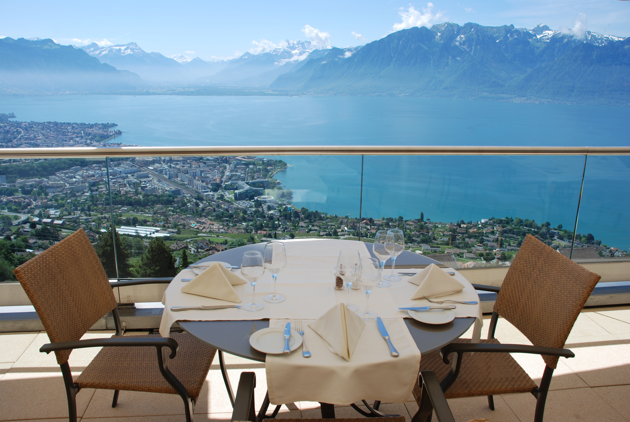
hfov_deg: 61.9
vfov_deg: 43.7
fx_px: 526
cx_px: 315
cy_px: 211
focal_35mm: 30
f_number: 8
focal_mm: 20
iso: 100
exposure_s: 1/200
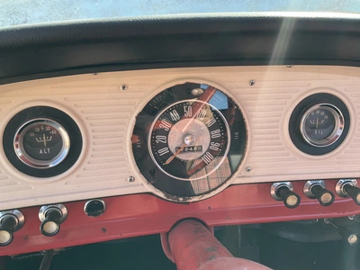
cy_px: 135
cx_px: 180
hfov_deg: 61.7
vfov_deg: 48.2
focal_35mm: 29
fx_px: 302
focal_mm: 3
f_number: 1.8
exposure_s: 1/140
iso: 16
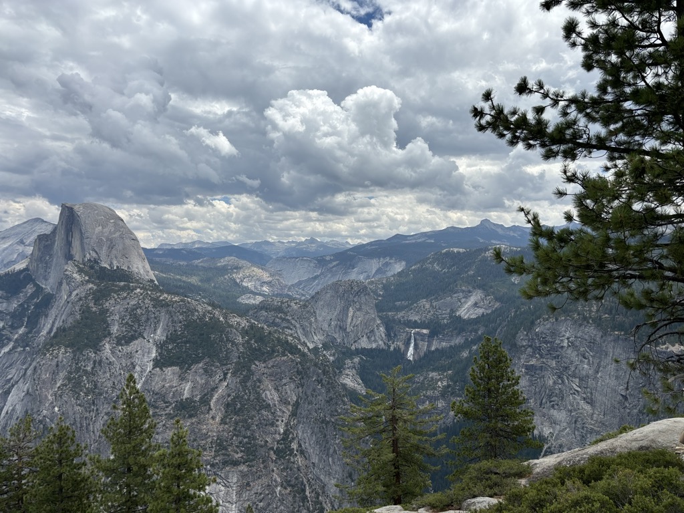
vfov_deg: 53.1
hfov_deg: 67.3
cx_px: 342
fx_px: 514
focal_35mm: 26
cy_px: 256
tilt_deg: +0.8
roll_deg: +0.5
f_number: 1.6
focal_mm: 5.96
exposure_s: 1/5952
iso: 50
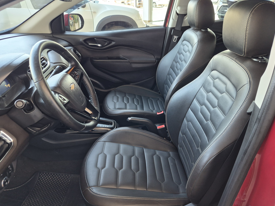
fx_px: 199
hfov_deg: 69.4
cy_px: 105
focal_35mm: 25
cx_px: 140
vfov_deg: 54.9
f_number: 1.8
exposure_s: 1/120
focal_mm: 5.4
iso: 320
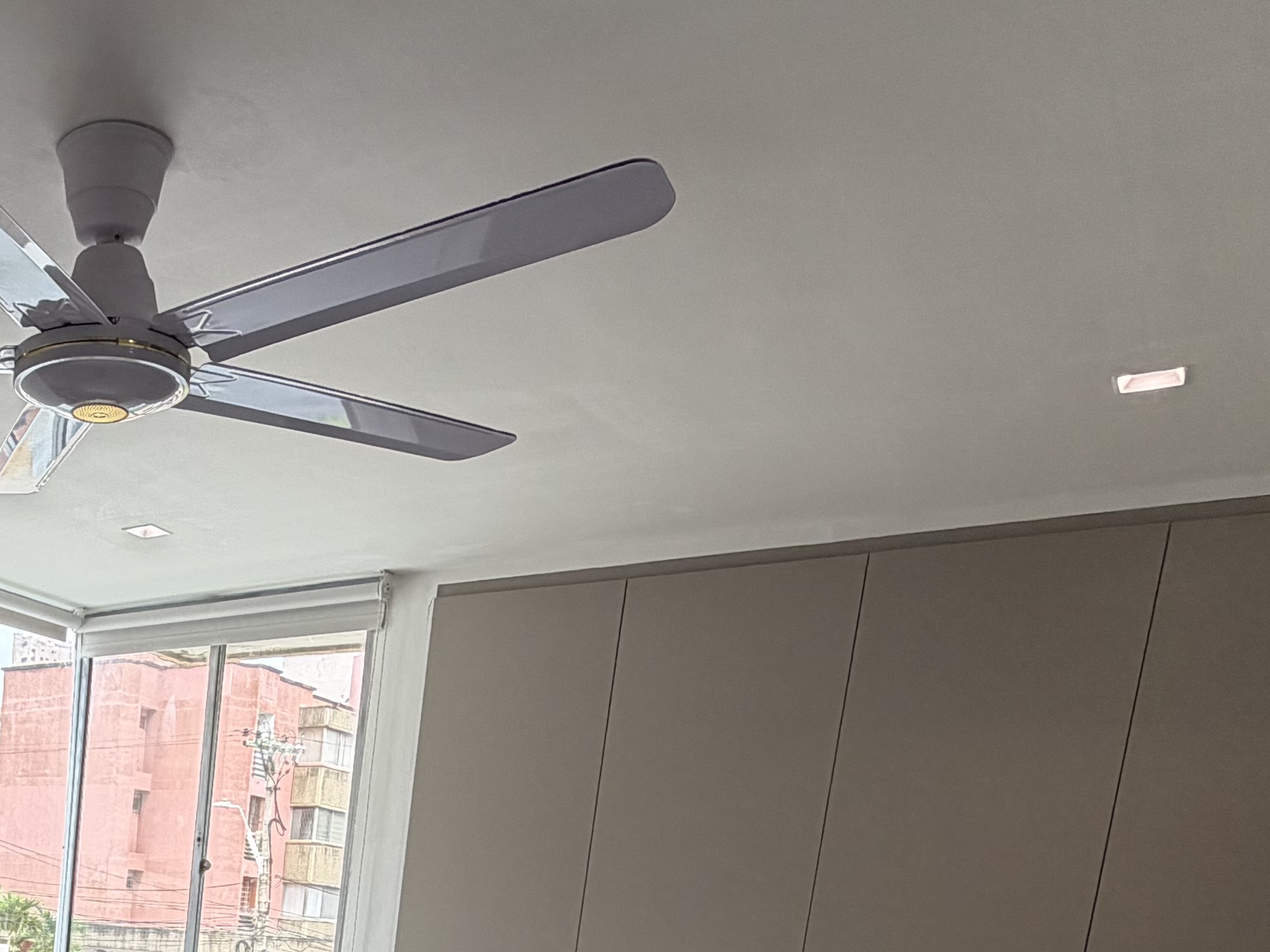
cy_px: 1157
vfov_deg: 31.3
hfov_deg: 42.8
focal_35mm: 38
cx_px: 24
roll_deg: -3.6
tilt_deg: -10.1
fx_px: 1394
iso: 80
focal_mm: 2.22
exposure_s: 1/121
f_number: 2.2
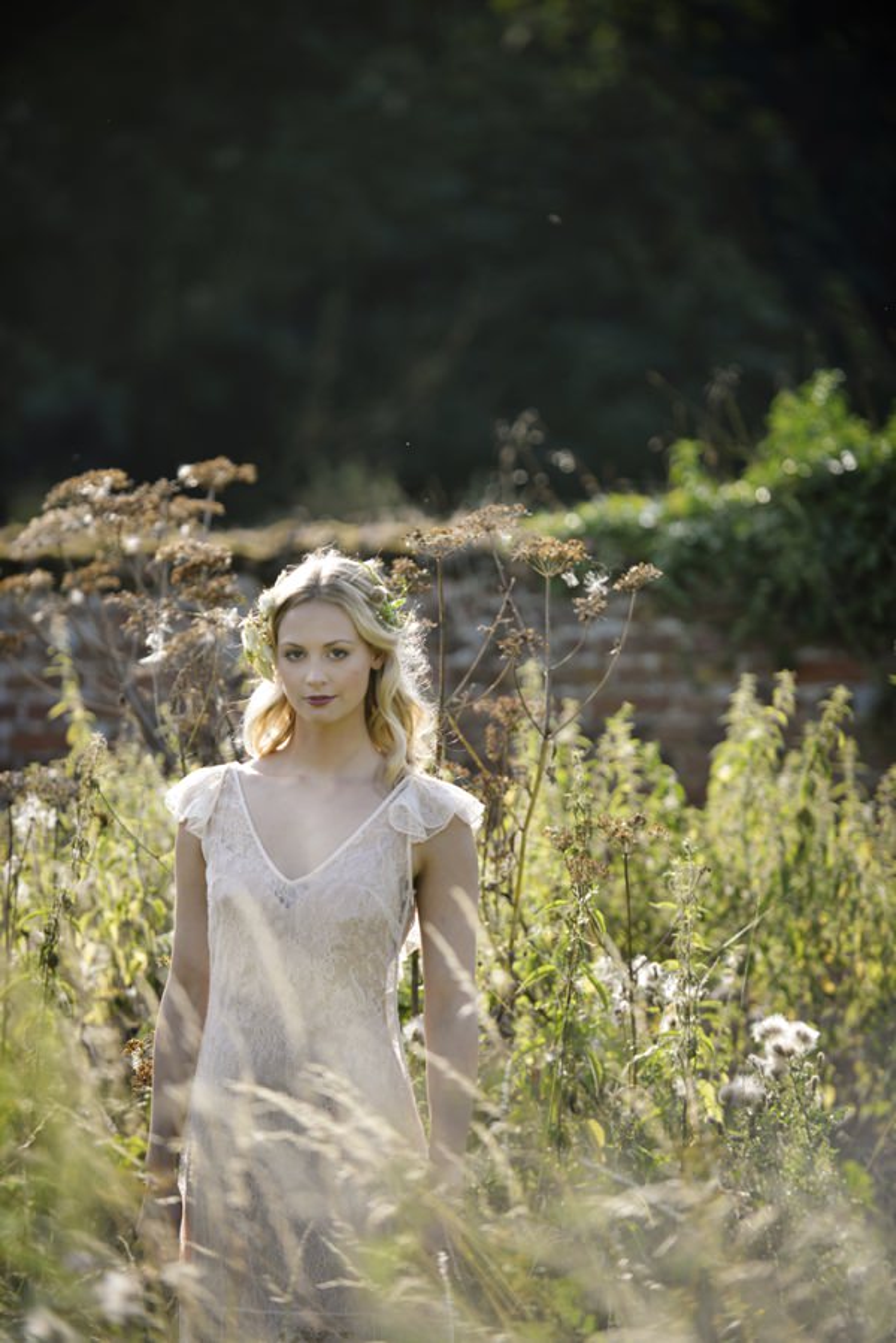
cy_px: 672
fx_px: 5595
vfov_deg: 13.7
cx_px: 448
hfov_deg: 9.2
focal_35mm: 150
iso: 160
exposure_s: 1/800
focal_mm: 150
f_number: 2.8
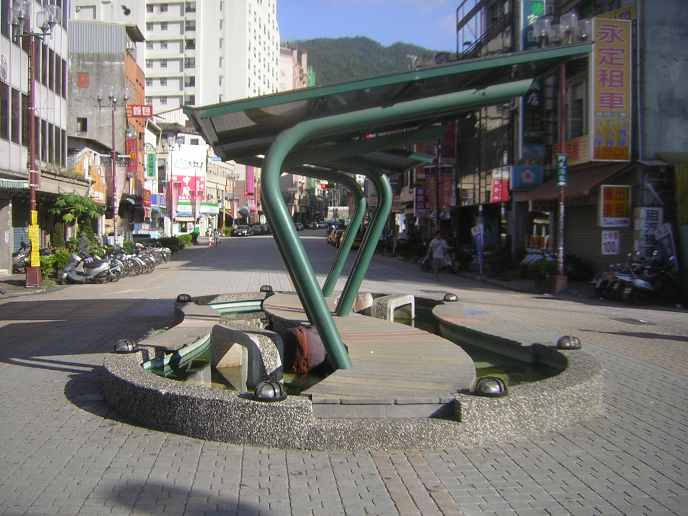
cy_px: 258
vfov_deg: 39.7
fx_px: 716
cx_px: 344
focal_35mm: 36
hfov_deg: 51.4
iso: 50
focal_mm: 4.7
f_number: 2.6
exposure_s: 1/891
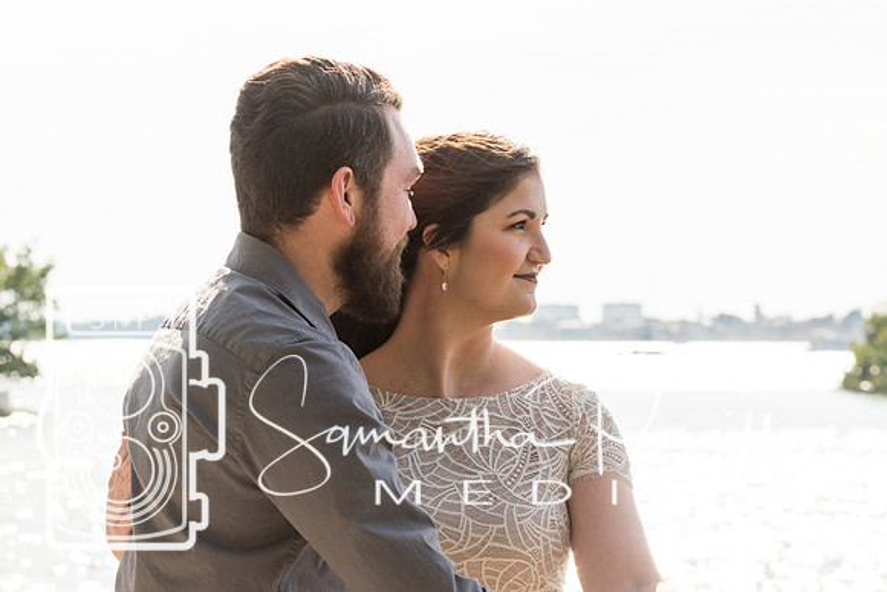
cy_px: 299
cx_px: 475
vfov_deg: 8.8
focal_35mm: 155
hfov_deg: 13.2
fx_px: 3827
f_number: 8
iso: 200
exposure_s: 1/1000
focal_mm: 92
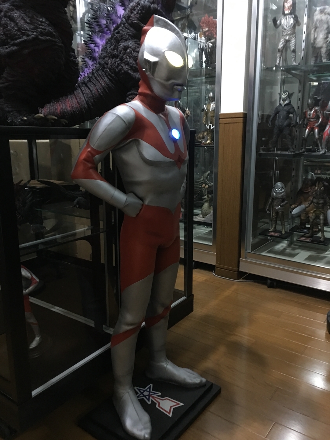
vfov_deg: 61.7
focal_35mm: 29
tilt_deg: -11.7
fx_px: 369
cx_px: 165
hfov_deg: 48.2
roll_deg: -0.1
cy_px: 220
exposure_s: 1/4
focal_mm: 4.15
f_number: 2.2
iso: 100
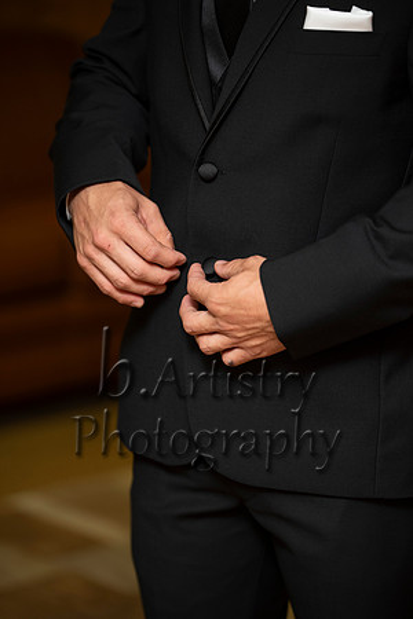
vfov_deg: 15.2
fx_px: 2323
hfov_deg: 10.2
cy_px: 310
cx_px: 206
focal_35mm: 135
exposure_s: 1/160
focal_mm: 135
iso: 400
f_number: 2.8
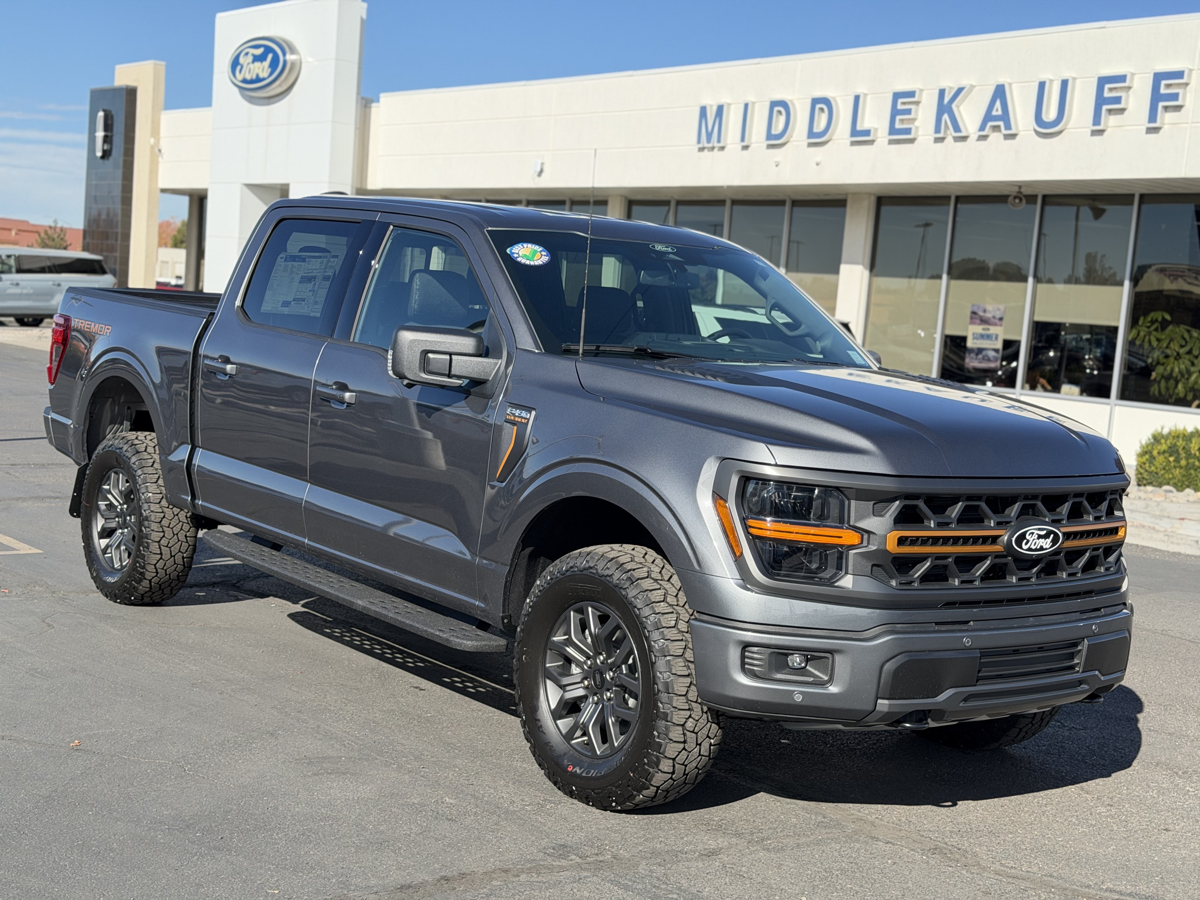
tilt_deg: -5.5
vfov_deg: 30.3
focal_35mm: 48
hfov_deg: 39.7
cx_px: 600
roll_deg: -4.3
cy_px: 450
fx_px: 1664
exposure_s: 1/4098
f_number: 1.78
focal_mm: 6.76
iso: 100
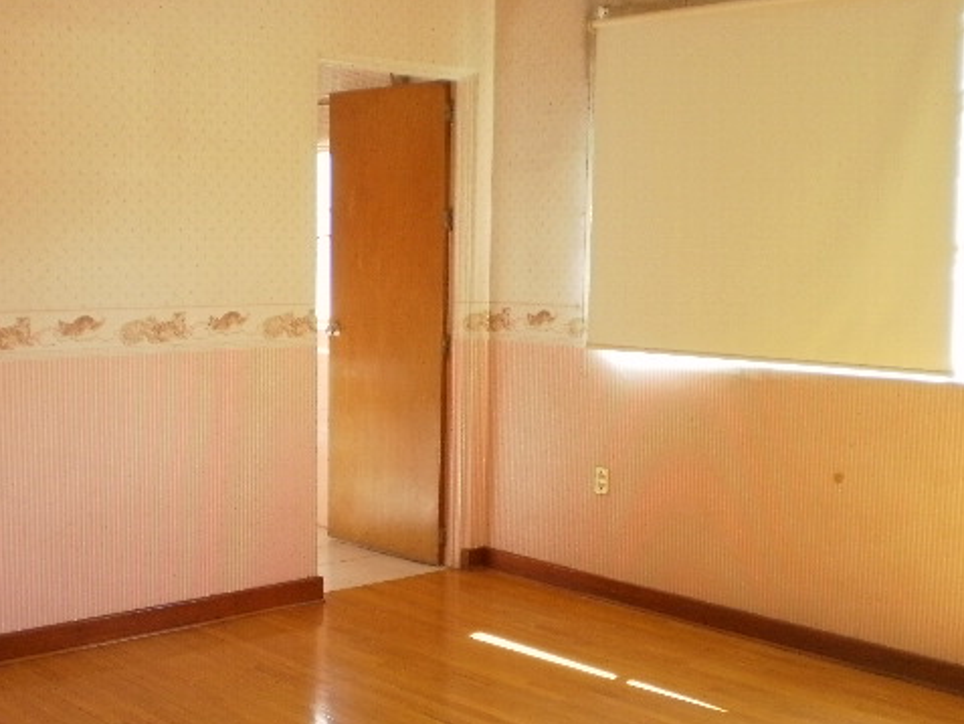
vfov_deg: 28.5
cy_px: 445
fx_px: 1421
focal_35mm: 51
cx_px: 418
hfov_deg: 37.4
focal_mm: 6.3
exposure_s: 1/80
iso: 200
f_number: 3.1
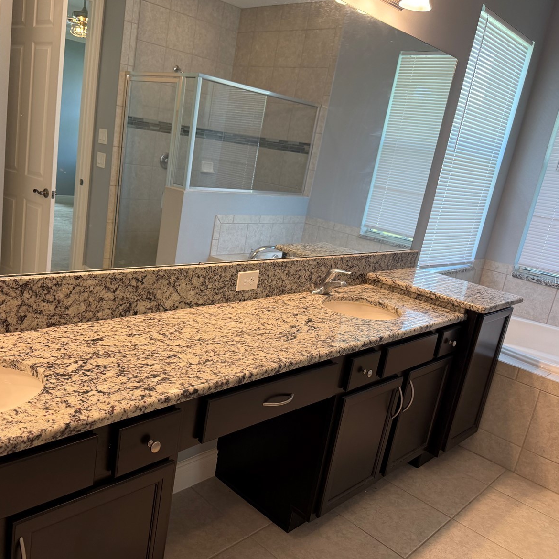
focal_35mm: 29
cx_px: 204
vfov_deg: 55.6
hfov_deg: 54.9
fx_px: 530
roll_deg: -8.7
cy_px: 281
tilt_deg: -15.2
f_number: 1.78
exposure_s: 1/120
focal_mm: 6.76
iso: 200
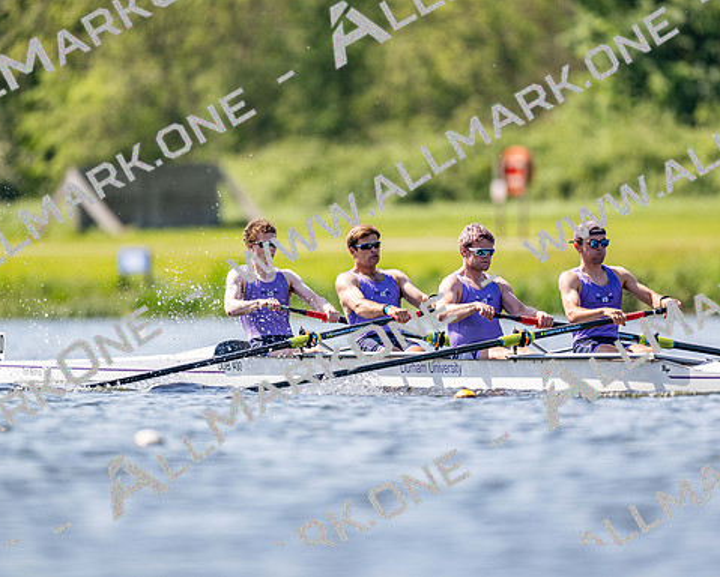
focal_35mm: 681
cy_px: 288
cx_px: 412
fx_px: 14523
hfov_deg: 2.8
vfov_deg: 2.3
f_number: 4
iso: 450
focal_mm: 600
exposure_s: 1/2500
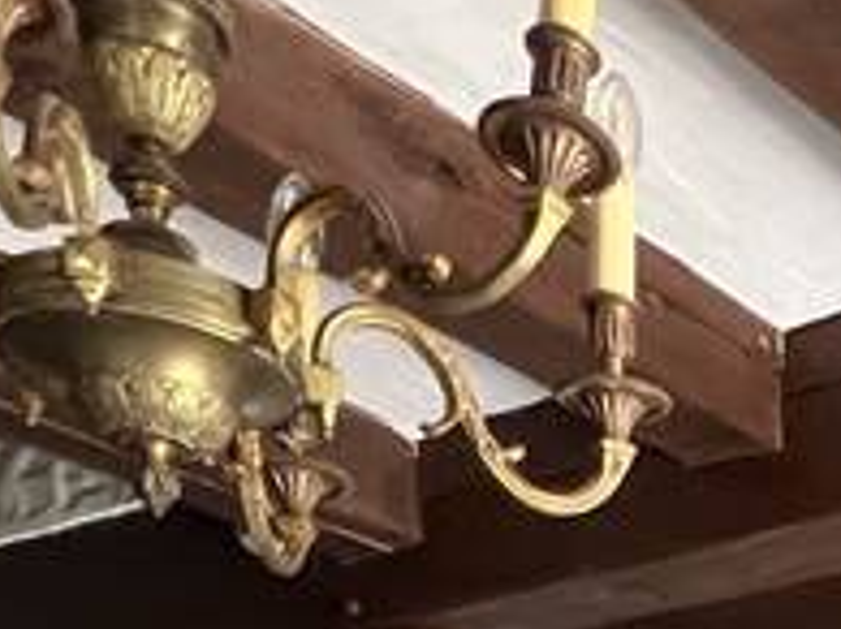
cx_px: 1359
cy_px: 1297
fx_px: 1942
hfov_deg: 20.0
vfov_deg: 14.8
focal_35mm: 80
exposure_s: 1/83
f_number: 1.8
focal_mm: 1.57
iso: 250
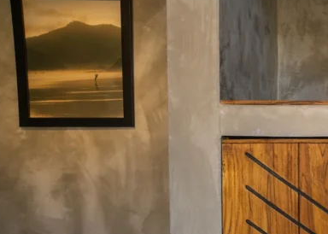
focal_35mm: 44
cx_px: 384
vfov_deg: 31.7
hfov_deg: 35.4
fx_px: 410
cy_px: 149
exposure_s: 1/80
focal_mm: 15
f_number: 5.6
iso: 800
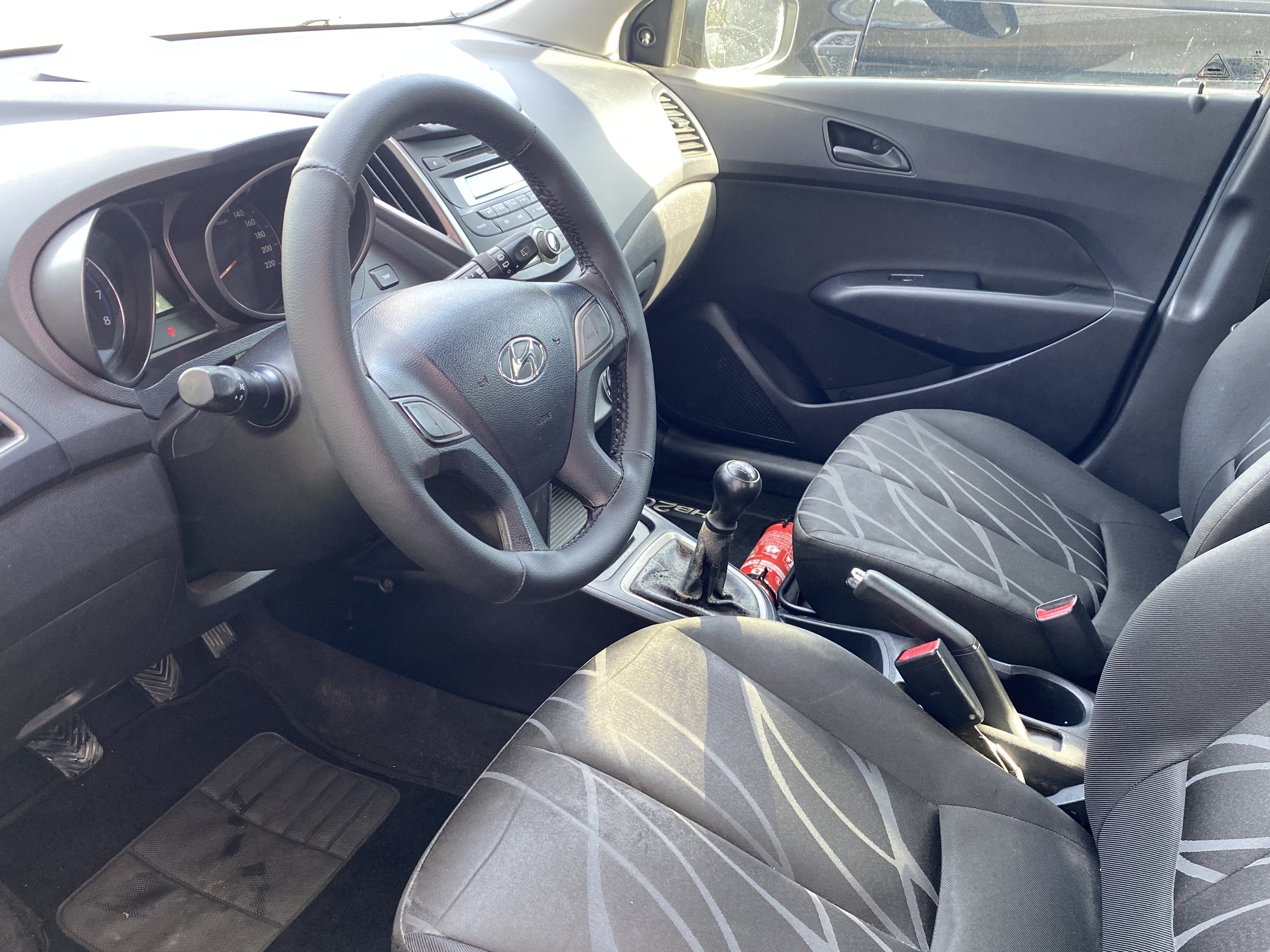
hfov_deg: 59.8
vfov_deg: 46.7
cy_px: 523
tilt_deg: -32.5
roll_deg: -5.9
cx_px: 713
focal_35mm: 30
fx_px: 1101
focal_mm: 4.25
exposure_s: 1/60
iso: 125
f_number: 1.8
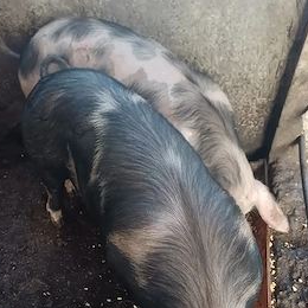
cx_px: 141
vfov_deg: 47.9
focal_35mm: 34
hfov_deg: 48.4
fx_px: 342
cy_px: 197
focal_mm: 4.65
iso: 1250
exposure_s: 1/20
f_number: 1.8
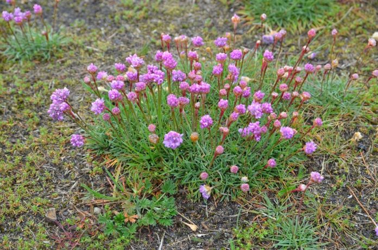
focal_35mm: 75
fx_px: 786
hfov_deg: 27.0
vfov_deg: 18.1
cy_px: 125
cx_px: 189
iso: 280
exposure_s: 1/125
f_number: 5.6
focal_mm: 50
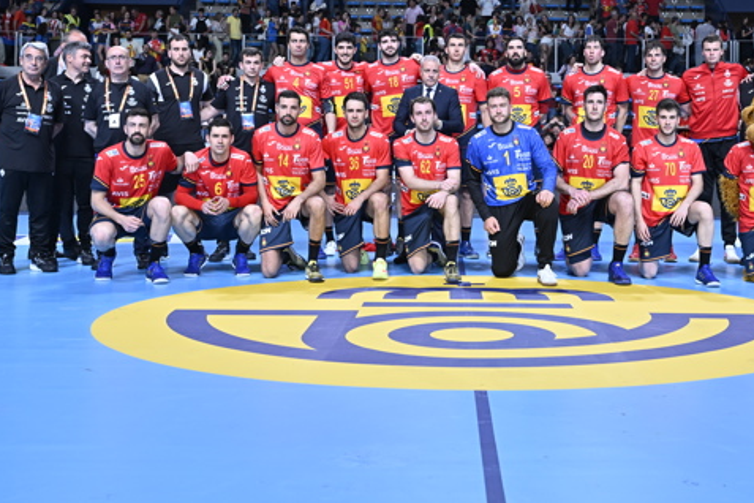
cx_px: 473
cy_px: 138
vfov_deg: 26.3
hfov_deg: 38.8
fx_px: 1064
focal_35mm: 51
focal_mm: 31.5
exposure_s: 1/250
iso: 500
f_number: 4
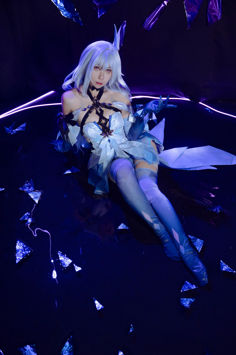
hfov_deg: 36.8
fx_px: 354
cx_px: 118
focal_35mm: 36
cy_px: 178
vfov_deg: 53.2
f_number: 2.8
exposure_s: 1/250
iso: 2000
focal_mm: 36
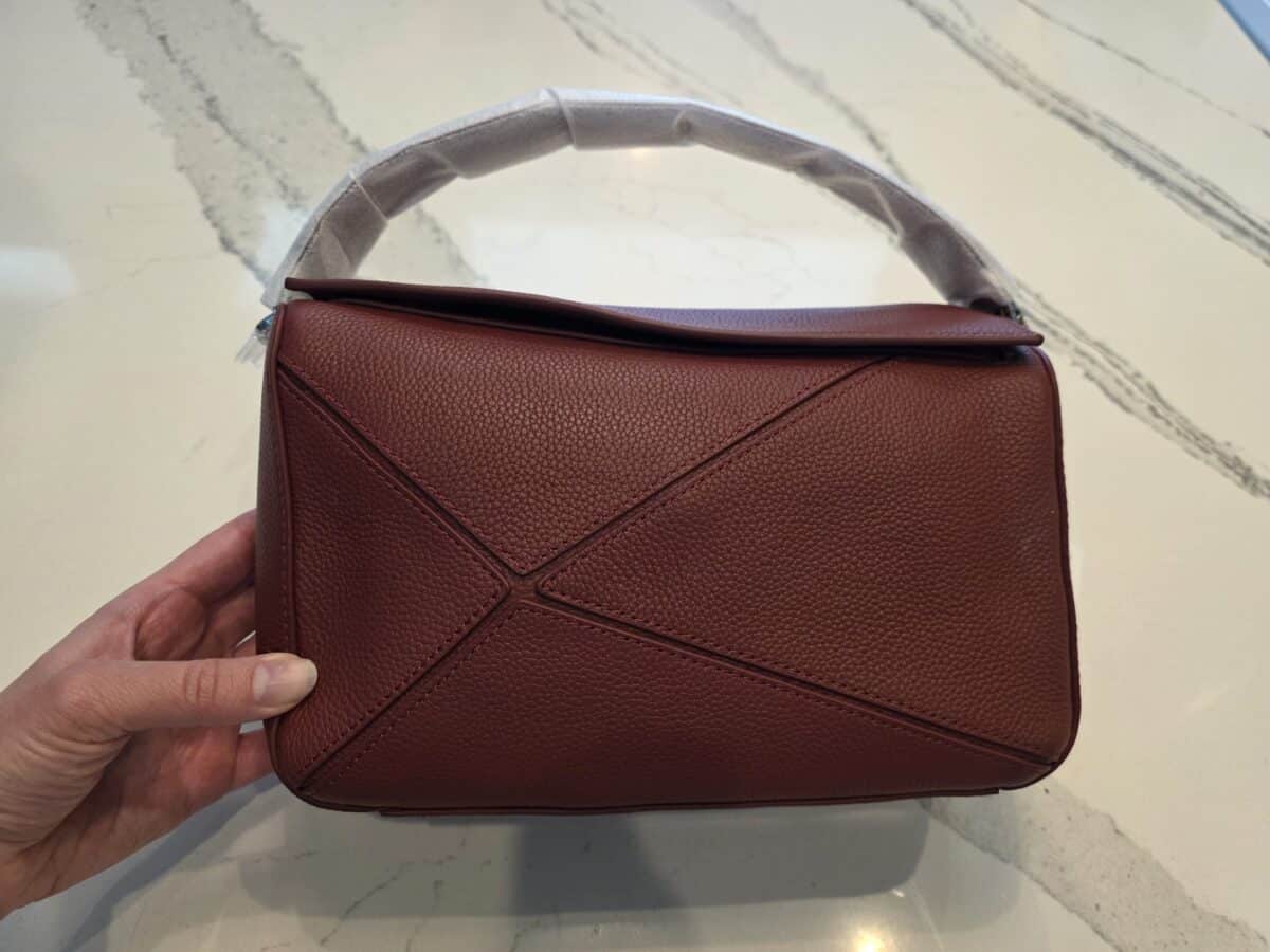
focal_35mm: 23
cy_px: 476
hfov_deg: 73.9
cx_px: 635
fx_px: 844
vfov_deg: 58.9
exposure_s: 1/120
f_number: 1.7
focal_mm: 6.3
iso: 320
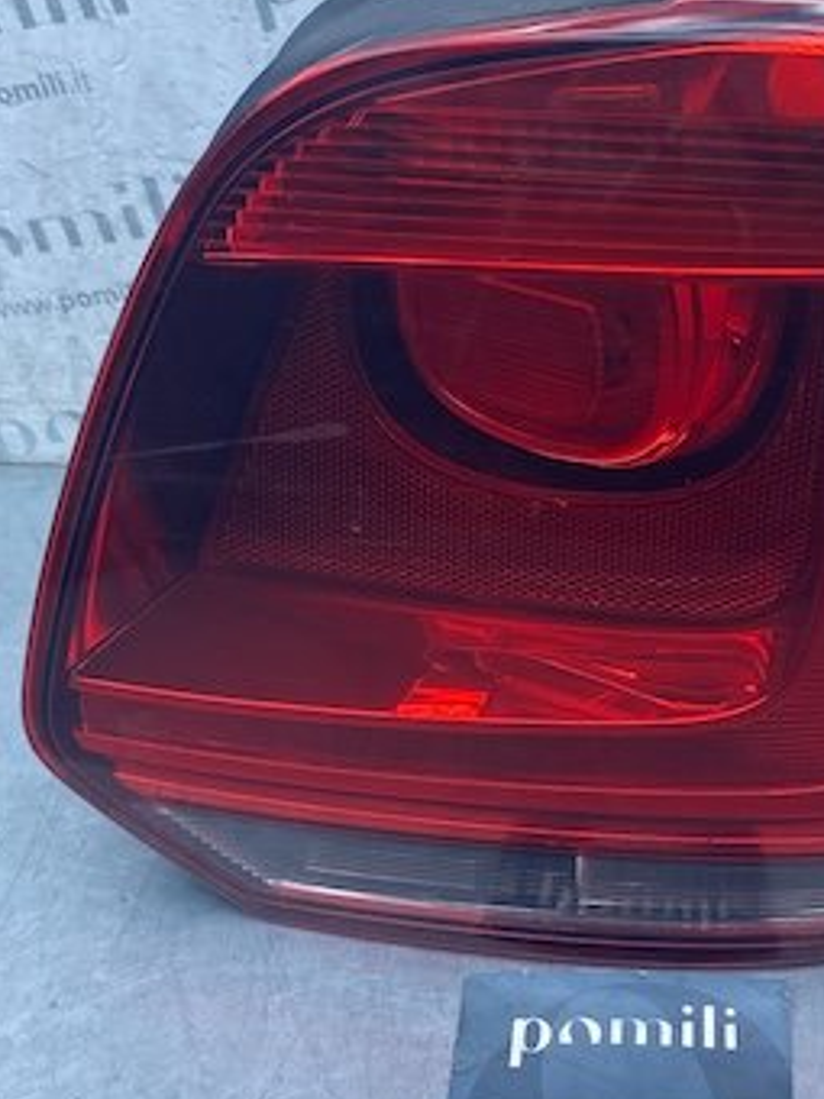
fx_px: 1555
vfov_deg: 38.9
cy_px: 520
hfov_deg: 29.0
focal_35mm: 49
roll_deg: -1.3
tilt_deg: -35.0
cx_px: 656
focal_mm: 4.25
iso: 32
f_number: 1.8
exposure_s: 1/429
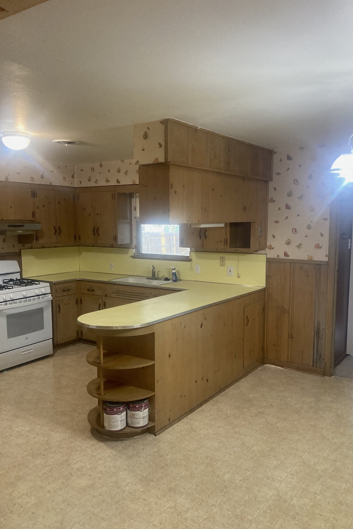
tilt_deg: -4.3
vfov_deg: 61.9
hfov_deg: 43.6
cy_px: 272
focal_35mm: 30
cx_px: 168
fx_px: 441
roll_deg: +1.6
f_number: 1.8
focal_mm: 3.99
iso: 250
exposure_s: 1/60
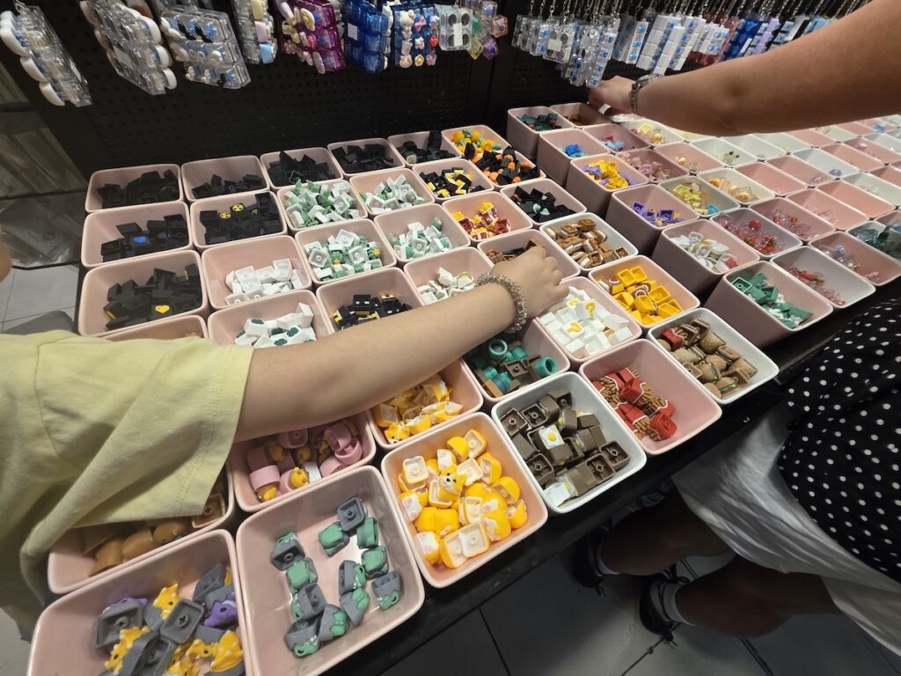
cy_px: 338
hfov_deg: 106.2
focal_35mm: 13
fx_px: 338
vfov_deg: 89.9
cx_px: 450
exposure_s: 1/120
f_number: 1.9
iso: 25
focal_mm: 2.2
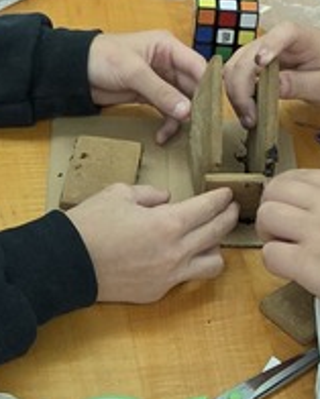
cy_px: -92
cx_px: 232
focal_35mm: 117
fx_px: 1384
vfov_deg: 15.7
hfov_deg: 13.2
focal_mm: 5.4
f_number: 1.8
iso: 400
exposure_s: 1/120
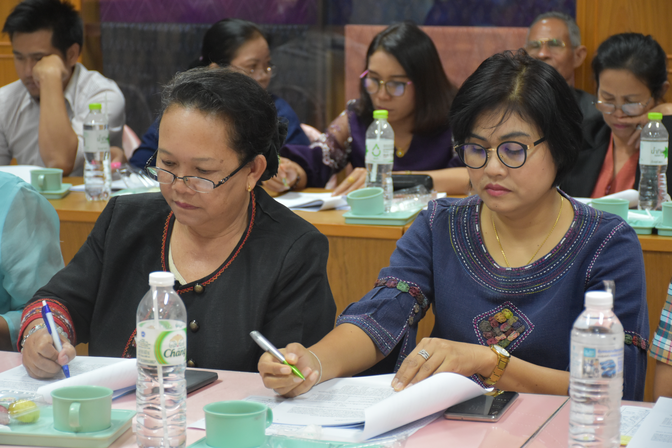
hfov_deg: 21.9
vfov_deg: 14.7
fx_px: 1736
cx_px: 336
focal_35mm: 93
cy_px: 224
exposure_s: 1/60
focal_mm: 62
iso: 1600
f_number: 5
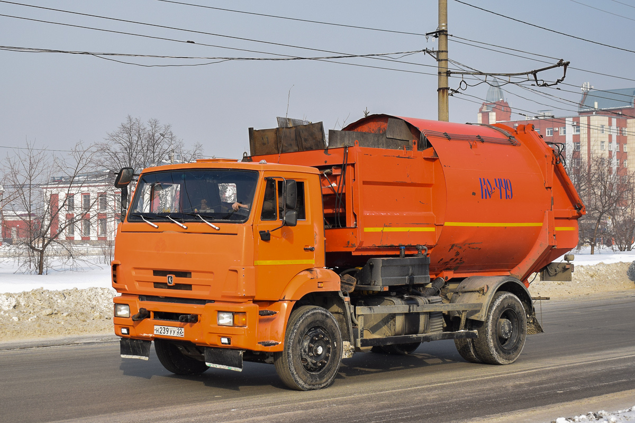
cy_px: 212
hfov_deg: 42.3
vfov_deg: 28.9
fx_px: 820
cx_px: 318
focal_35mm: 46
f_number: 5.6
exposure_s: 1/800
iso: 200
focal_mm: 31
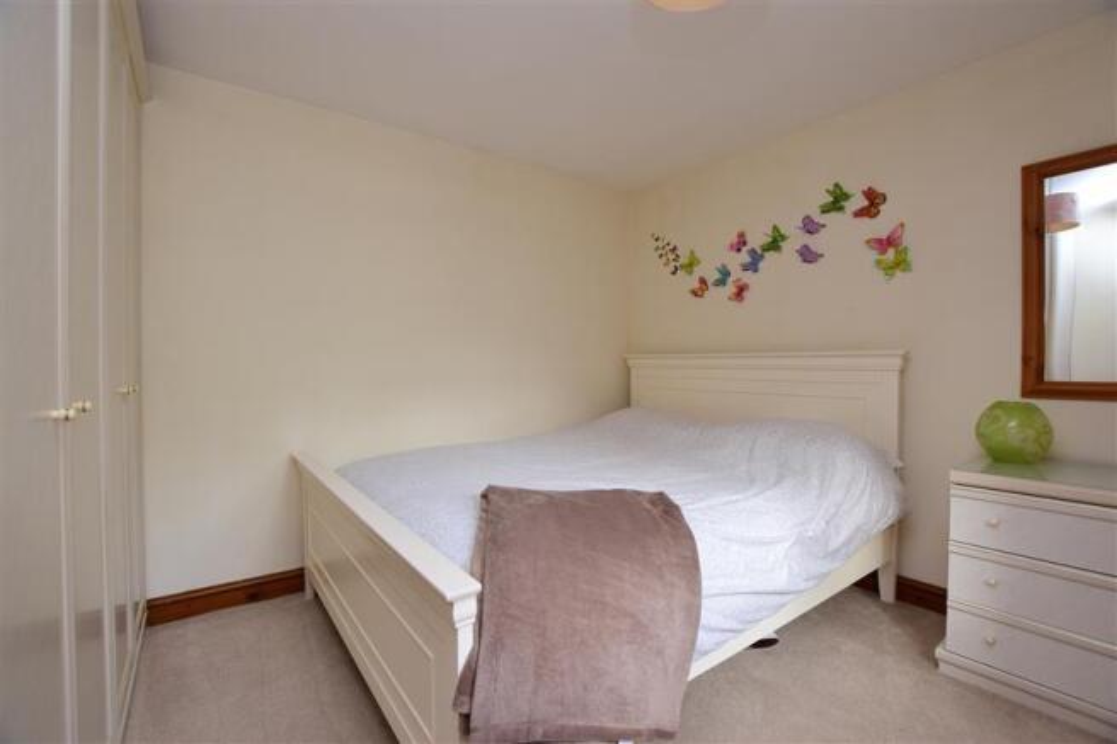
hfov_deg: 100.4
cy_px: 372
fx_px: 465
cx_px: 558
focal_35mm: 15
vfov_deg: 77.3
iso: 200
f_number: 5
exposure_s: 1/15
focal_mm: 10
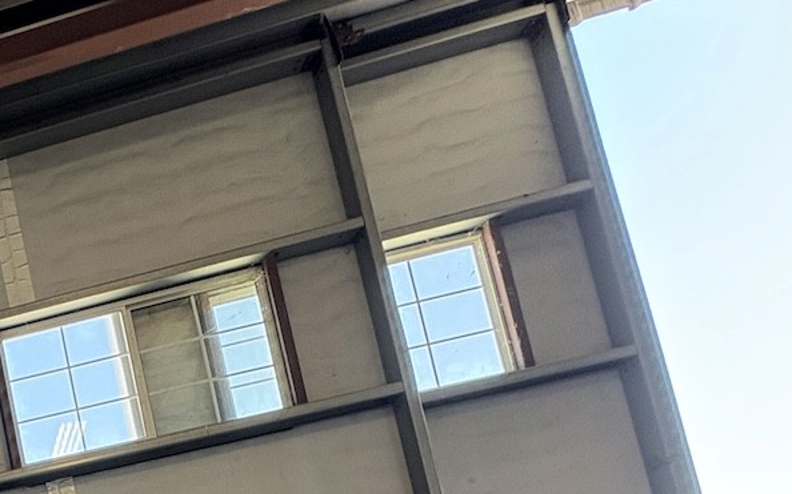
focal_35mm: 40
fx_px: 863
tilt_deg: +5.0
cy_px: 771
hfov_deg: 35.4
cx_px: -215
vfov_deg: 24.0
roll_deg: +8.9
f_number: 2.2
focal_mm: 2.22
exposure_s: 1/84
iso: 200
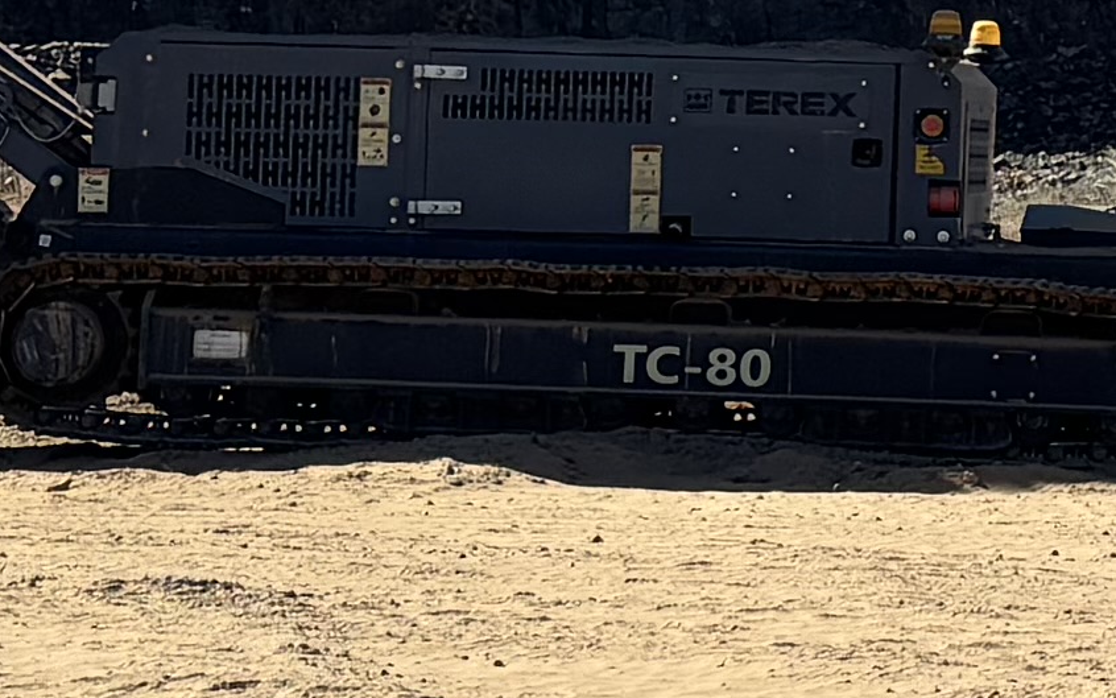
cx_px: 1522
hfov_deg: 11.0
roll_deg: +0.0
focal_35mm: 186
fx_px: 5658
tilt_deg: +4.2
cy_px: -119
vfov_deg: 7.0
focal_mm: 5.96
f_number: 1.6
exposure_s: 1/2639
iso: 50
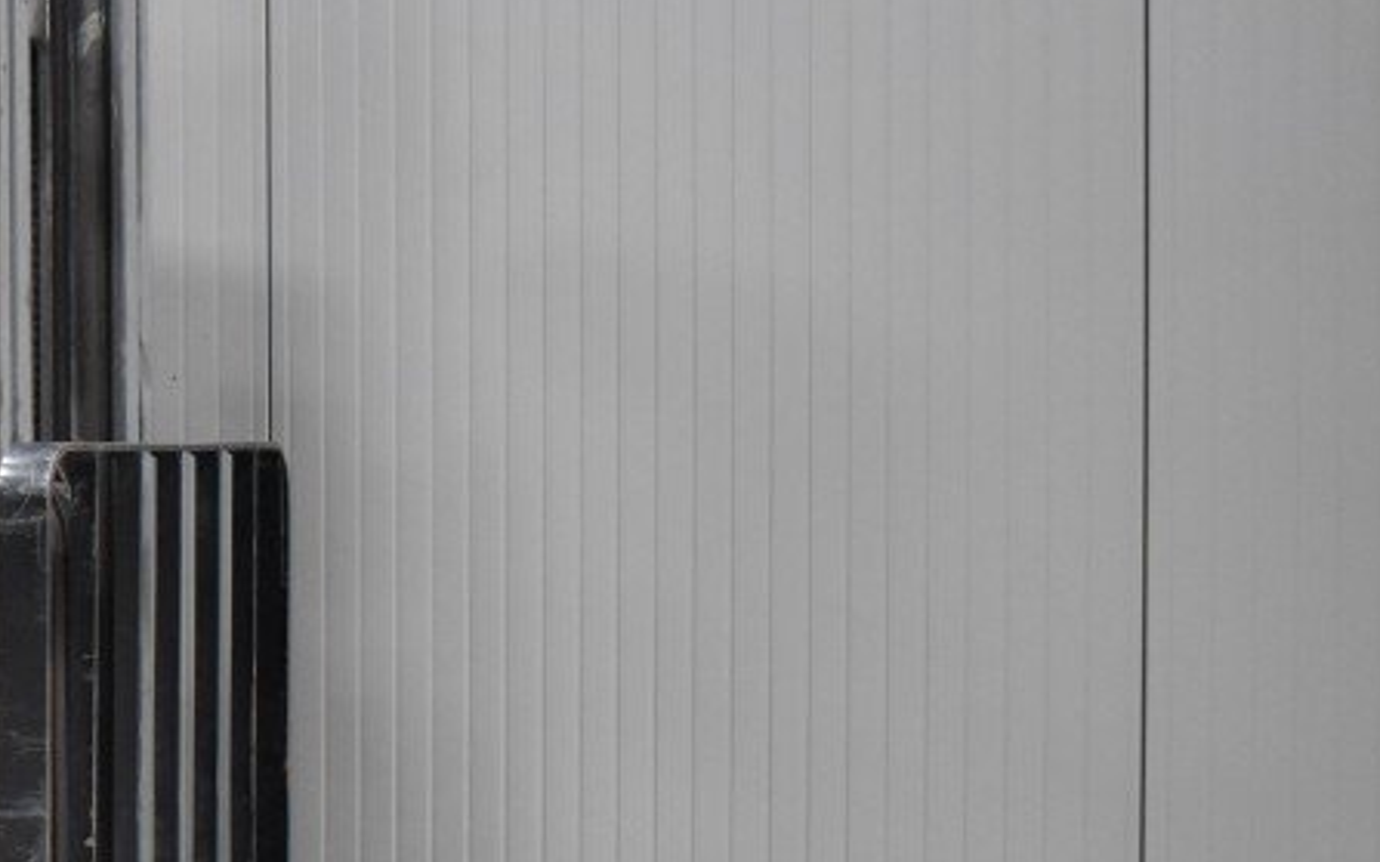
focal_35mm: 94
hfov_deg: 20.3
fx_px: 3548
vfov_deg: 13.8
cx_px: -383
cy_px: 618
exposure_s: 1/40
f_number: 4
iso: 1250
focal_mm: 23
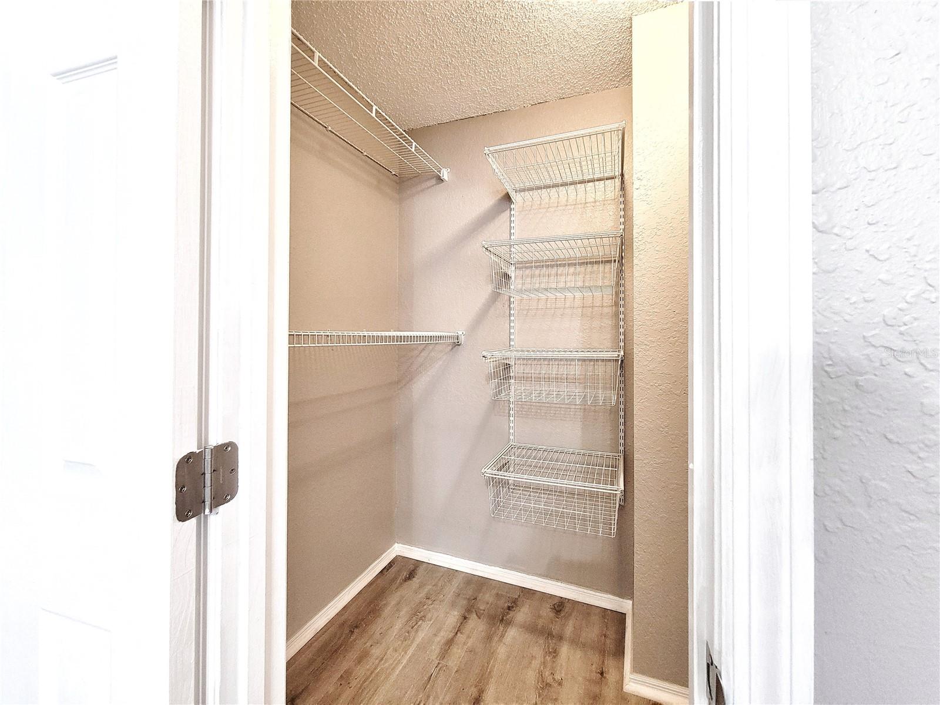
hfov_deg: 106.2
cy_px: 352
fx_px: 353
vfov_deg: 89.9
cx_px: 470
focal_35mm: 13
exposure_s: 1/40
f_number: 2.2
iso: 320
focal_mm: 2.2
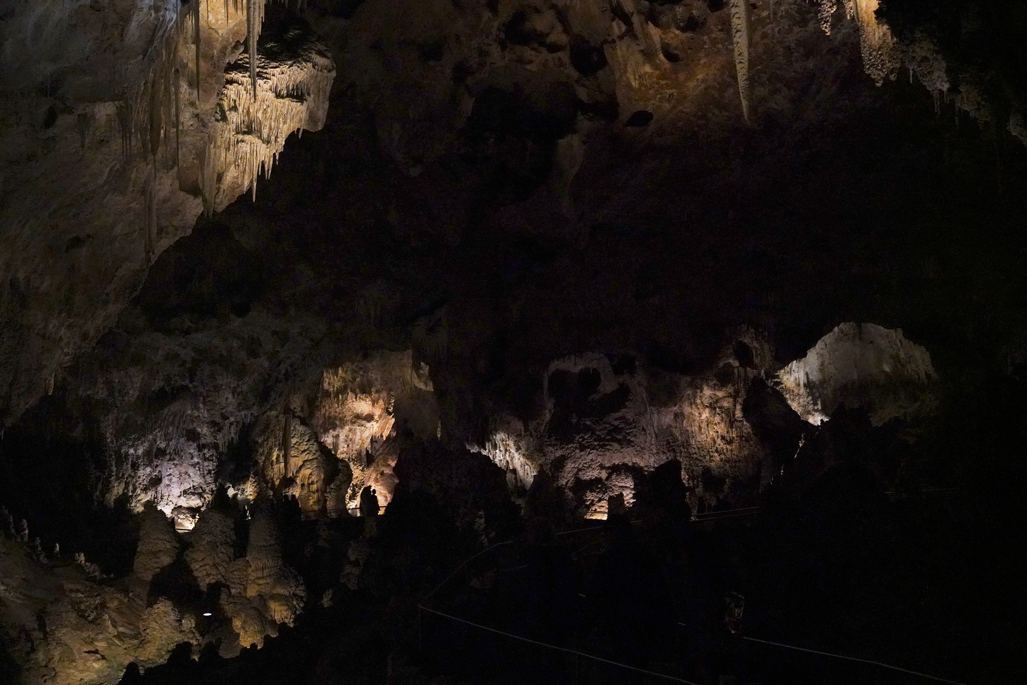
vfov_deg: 31.9
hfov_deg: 46.4
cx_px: 514
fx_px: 1198
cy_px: 342
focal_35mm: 42
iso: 12800
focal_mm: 42
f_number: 5.6
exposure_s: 1/80
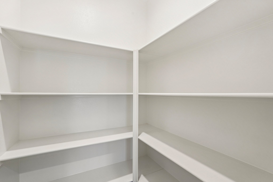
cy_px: 91
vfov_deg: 72.0
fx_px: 125
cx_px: 136
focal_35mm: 16
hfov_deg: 95.0
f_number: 8
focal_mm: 16.5
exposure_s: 1/10
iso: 400
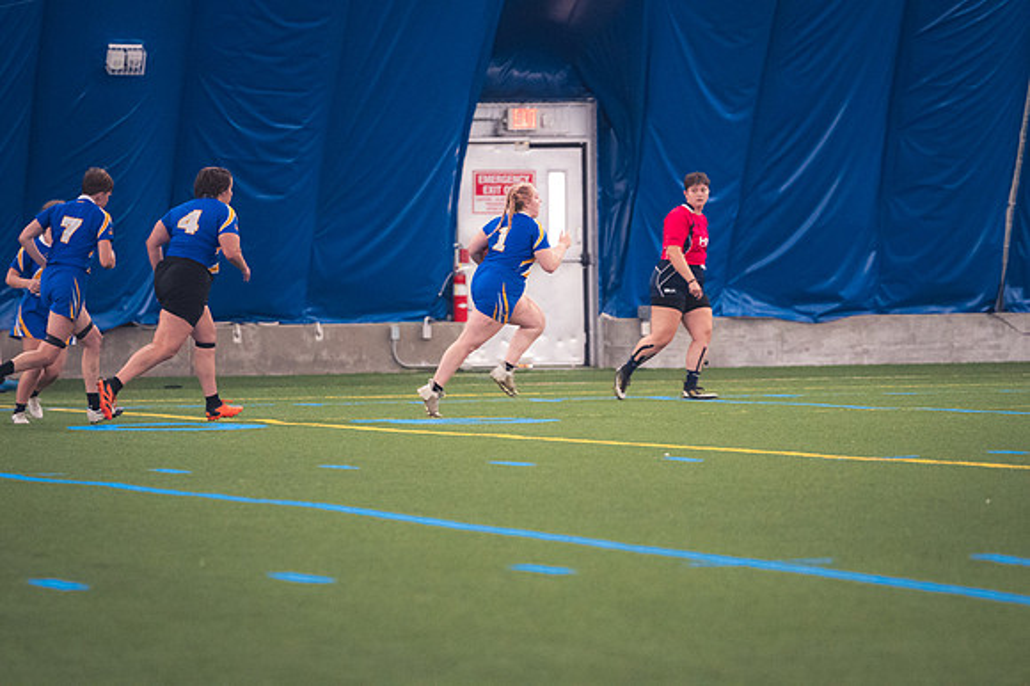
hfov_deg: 6.9
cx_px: 515
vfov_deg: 4.6
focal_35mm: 300
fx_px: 8578
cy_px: 343
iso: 4500
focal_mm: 200
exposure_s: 1/320
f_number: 2.8
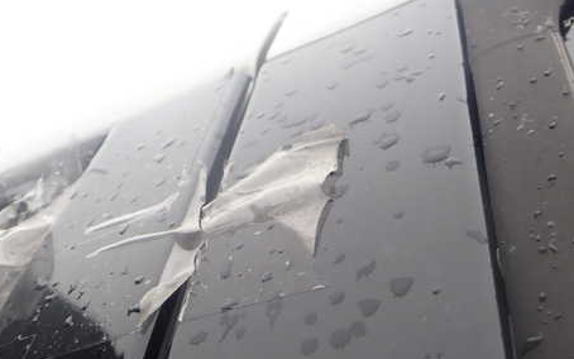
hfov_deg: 47.2
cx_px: 269
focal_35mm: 42
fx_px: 657
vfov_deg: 30.2
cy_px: 253
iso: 100
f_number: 3.2
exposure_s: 1/125
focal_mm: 5.4
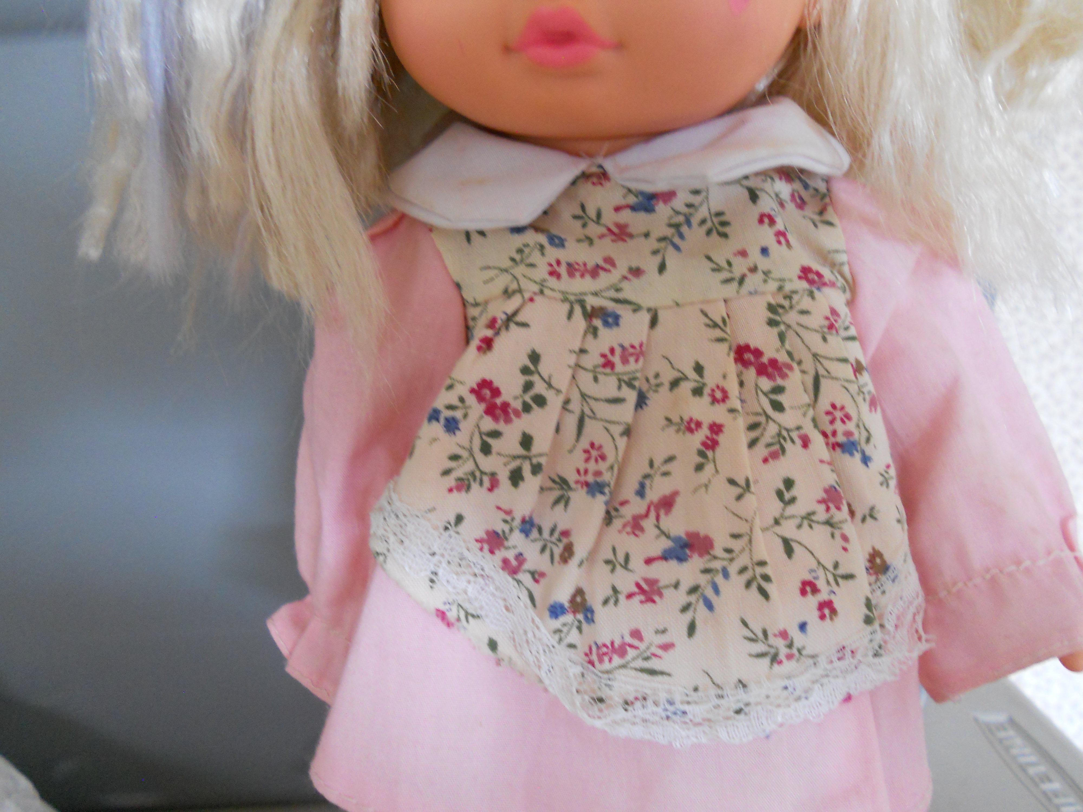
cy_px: 406
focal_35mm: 32
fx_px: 1001
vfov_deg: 44.2
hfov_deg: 56.8
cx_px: 542
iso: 400
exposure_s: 1/30
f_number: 3.5
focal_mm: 5.8
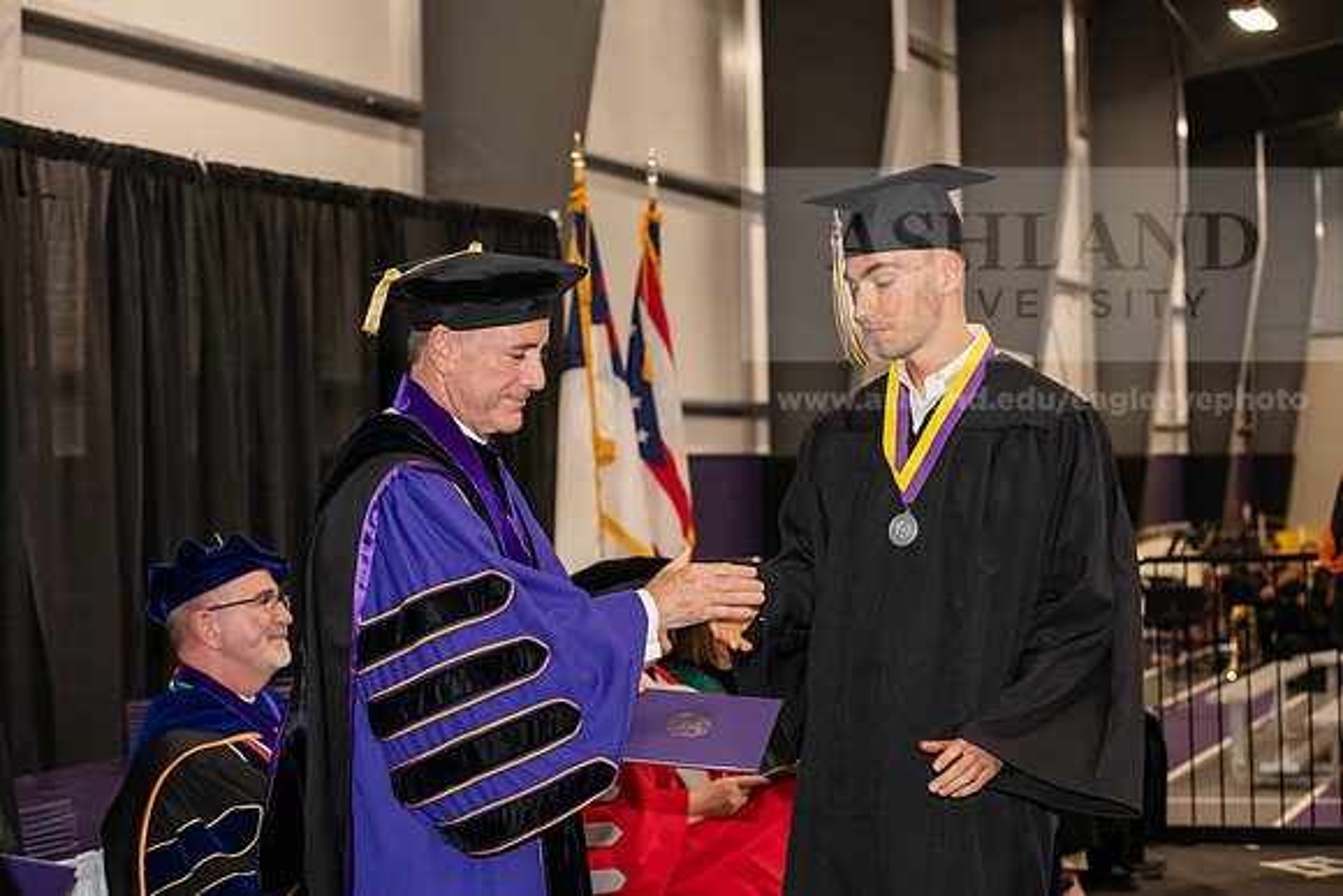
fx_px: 2612
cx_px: 672
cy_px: 448
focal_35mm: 70
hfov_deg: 28.8
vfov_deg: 19.5
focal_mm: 70
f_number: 5
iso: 2500
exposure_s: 1/200
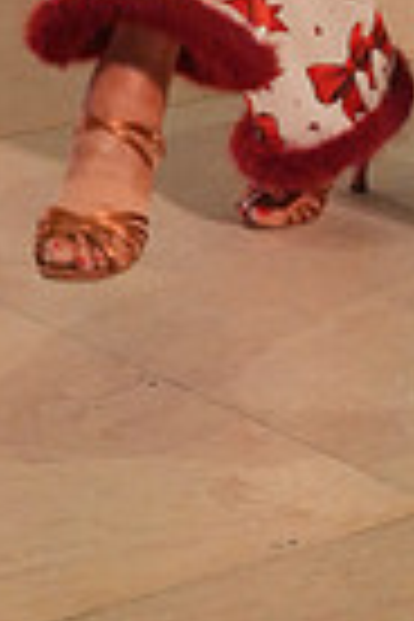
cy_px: -486
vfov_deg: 9.9
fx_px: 3398
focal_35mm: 197
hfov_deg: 6.9
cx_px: 497
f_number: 4
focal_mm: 47
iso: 4000
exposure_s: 1/400
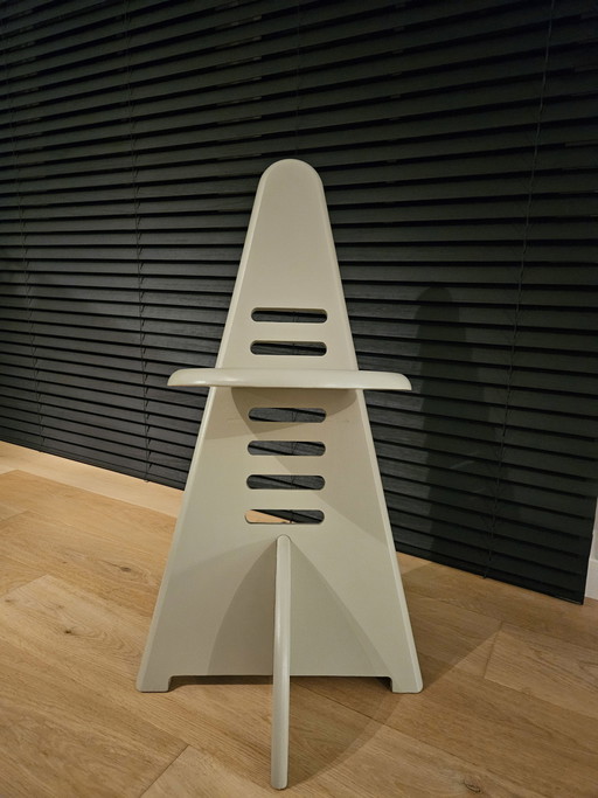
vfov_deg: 73.9
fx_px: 530
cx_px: 299
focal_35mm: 23
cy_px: 399
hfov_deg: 58.9
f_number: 1.8
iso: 1000
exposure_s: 1/25
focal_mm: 5.4
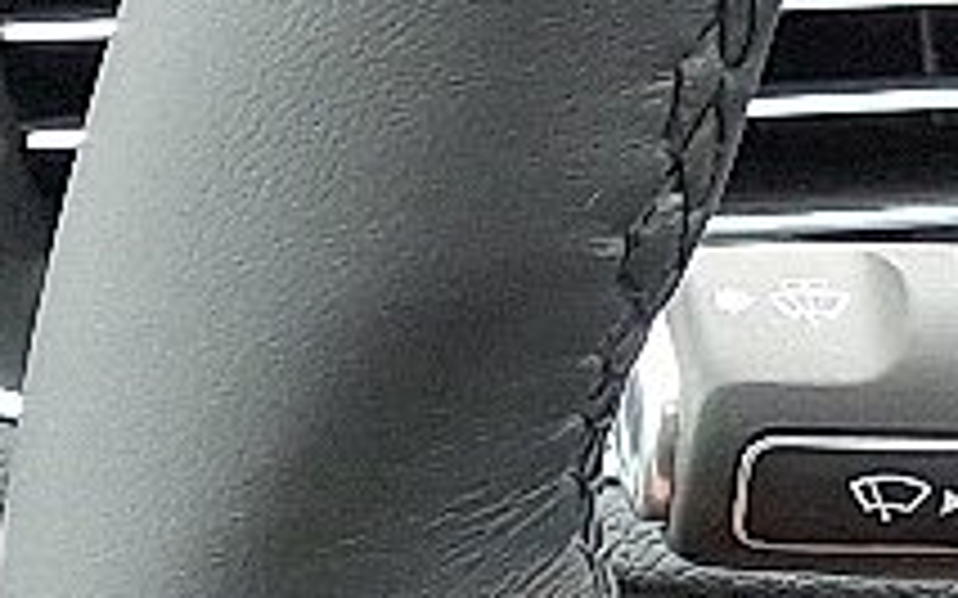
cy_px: 854
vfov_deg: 6.5
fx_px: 5194
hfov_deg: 8.6
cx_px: 2973
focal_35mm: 199
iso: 32
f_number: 1.8
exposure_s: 1/100
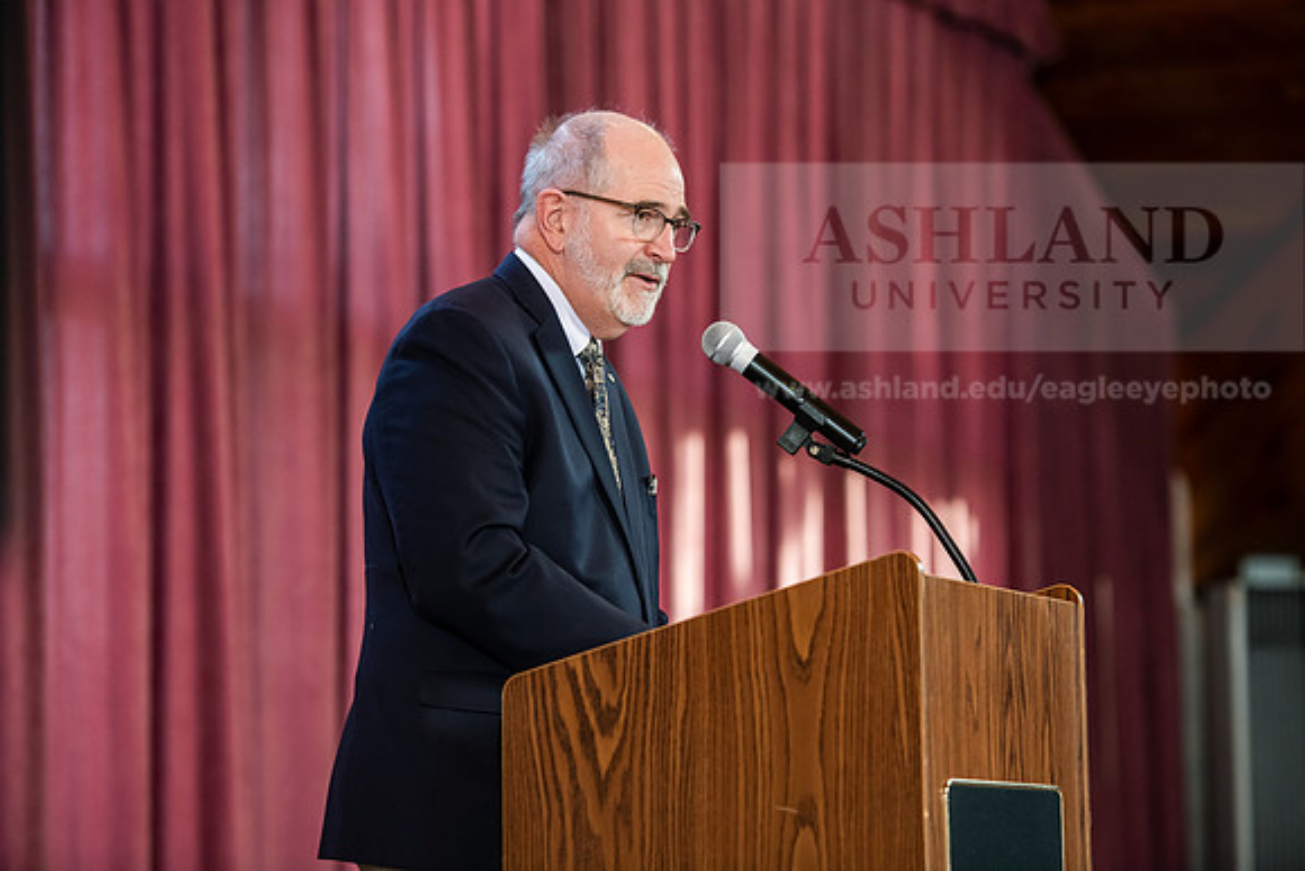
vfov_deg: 11.2
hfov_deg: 16.8
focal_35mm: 122
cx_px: 652
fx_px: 4423
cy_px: 436
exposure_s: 1/200
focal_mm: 122
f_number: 3.2
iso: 1600
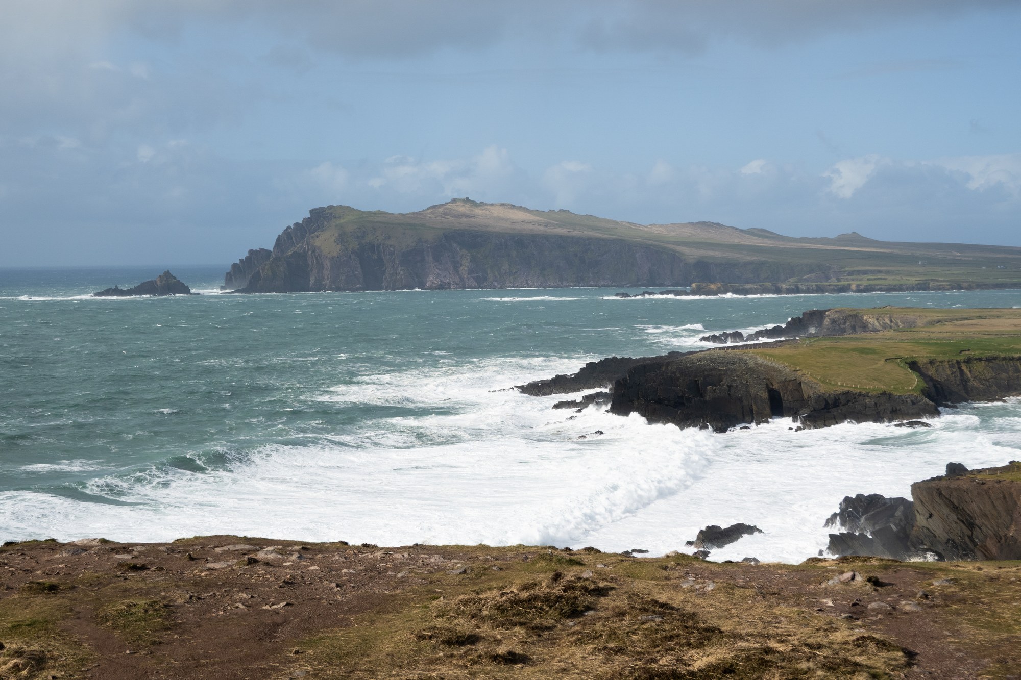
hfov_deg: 36.9
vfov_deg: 25.1
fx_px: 1531
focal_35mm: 54
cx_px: 510
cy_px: 340
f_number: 5.6
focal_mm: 19.84
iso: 100
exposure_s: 1/640
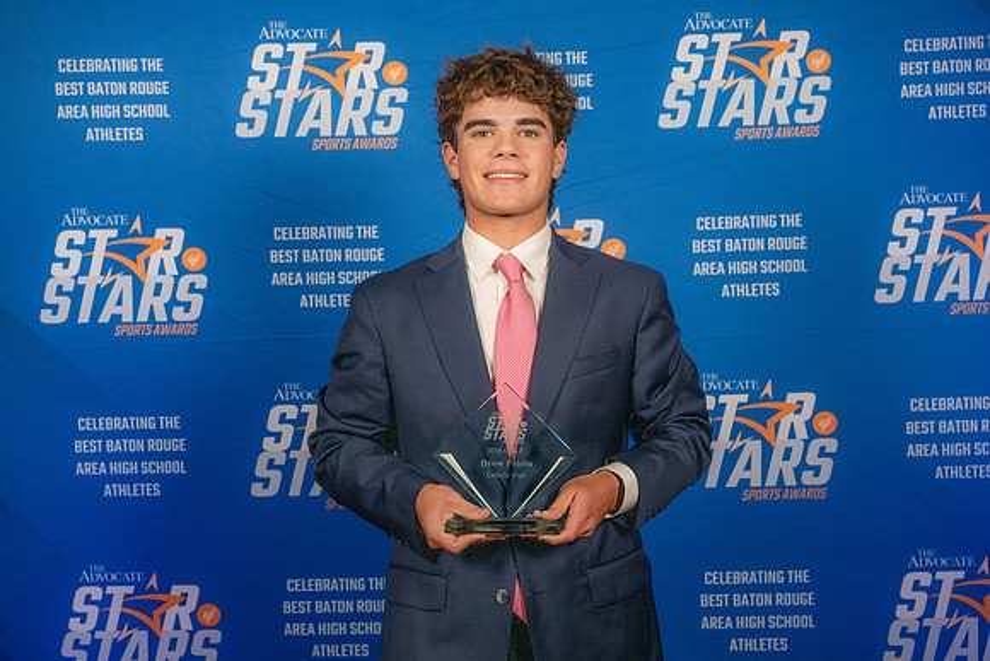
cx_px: 495
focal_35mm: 57
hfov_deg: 35.0
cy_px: 330
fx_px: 1568
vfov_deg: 23.8
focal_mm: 57
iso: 320
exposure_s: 1/100
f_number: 5.6
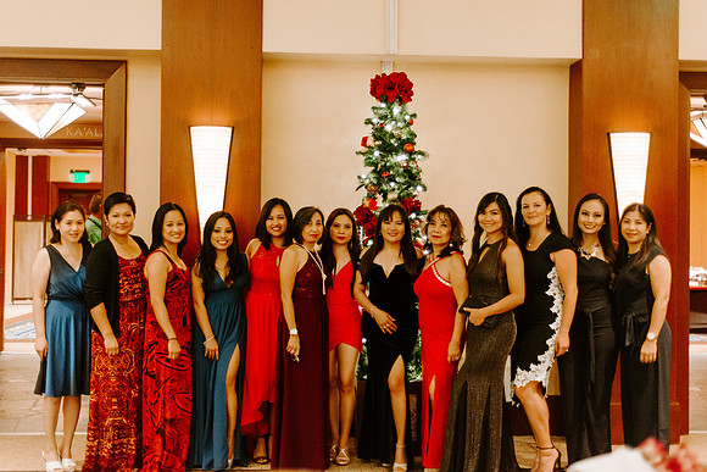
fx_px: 982
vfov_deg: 27.0
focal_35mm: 50
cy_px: 236
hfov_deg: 39.6
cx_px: 354
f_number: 2
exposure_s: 1/100
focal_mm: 50
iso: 2000
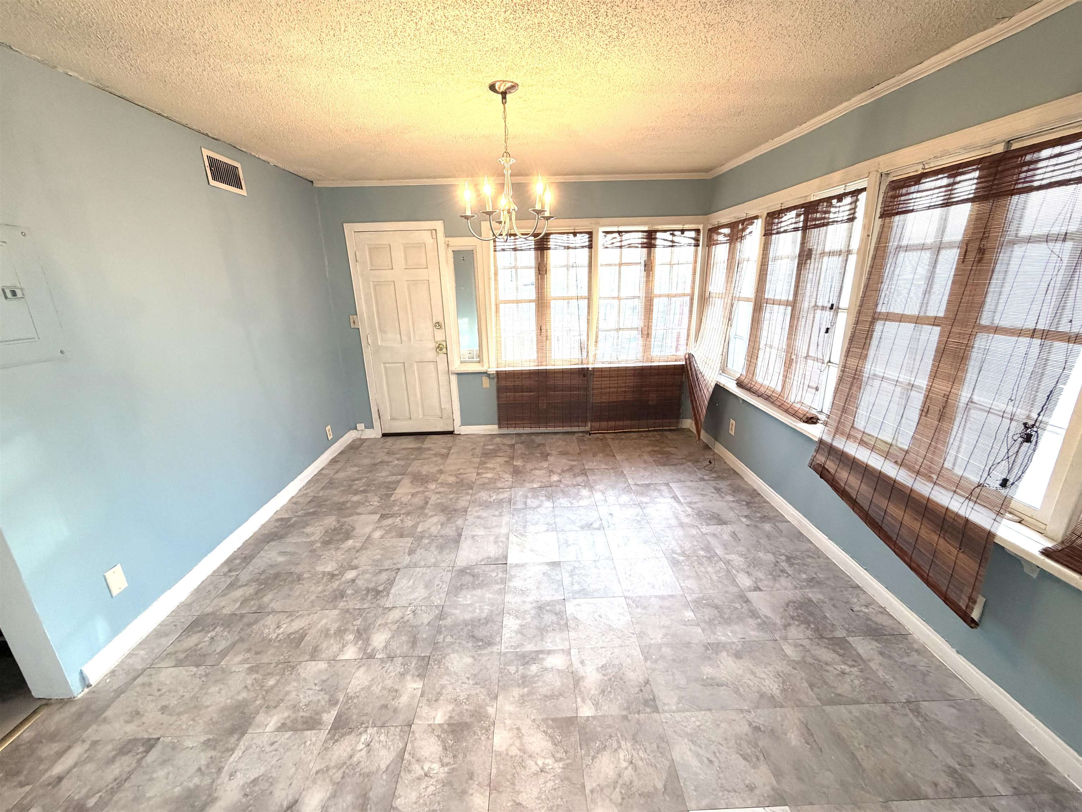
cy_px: 406
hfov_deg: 102.1
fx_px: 438
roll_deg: +2.0
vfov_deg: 85.7
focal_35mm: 14
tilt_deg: -16.7
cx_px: 541
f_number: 2.2
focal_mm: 2.22
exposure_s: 1/120
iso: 250
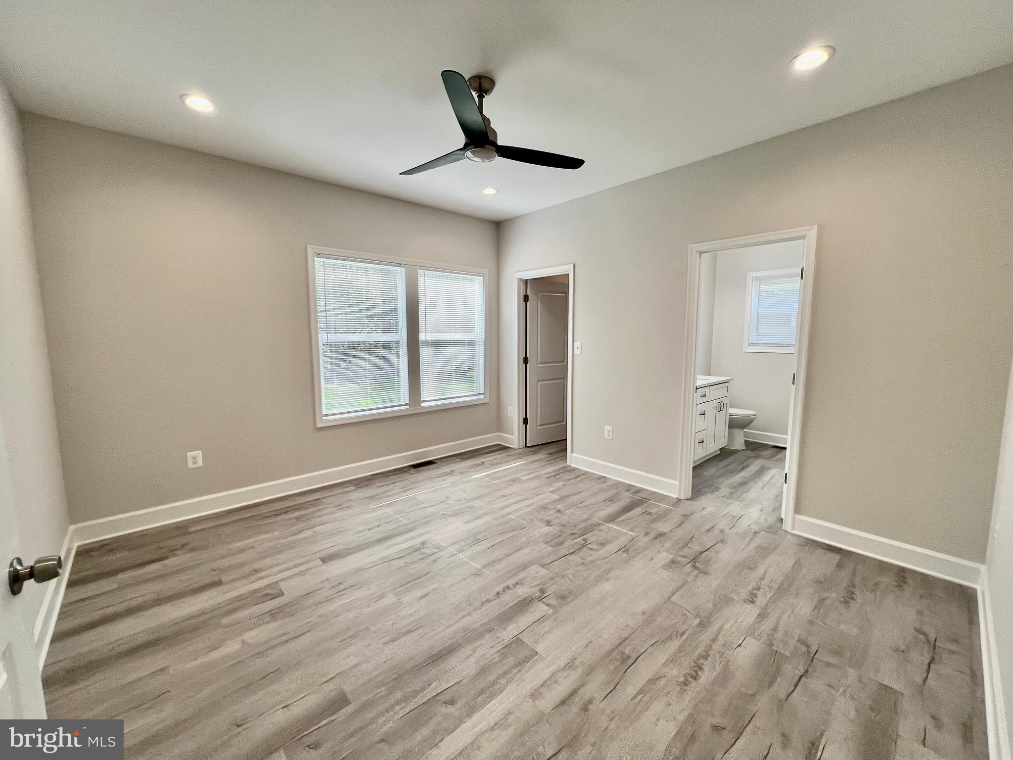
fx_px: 380
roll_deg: +0.0
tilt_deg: -5.5
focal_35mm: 13
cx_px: 506
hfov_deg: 106.2
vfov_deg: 89.9
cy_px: 380
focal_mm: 1.57
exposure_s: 1/120
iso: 50
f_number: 1.8
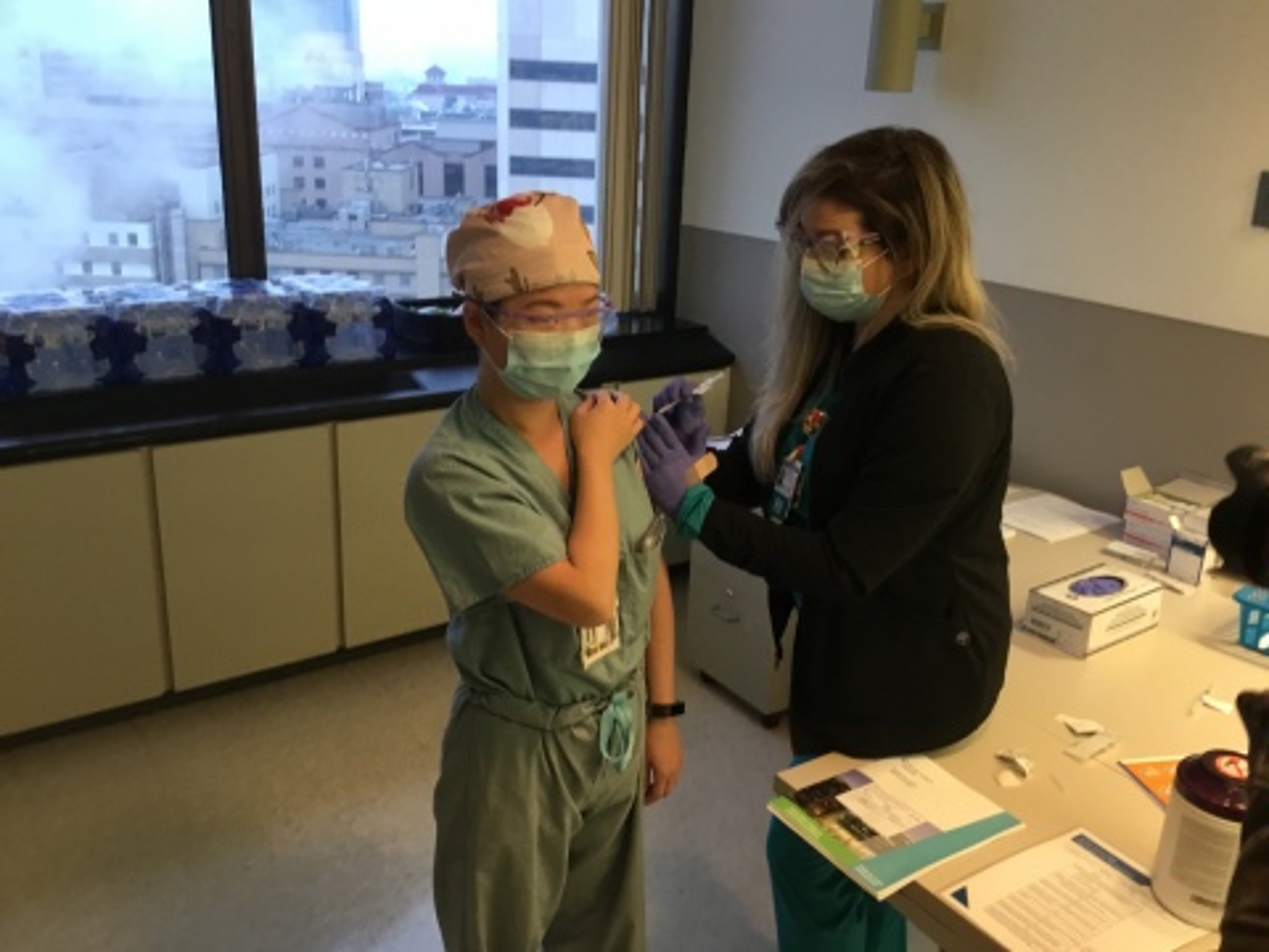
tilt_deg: -21.9
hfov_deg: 58.4
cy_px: 476
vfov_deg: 45.4
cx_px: 634
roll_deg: -1.7
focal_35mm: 31
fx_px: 1136
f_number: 2.4
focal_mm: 3.3
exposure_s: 1/30
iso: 80
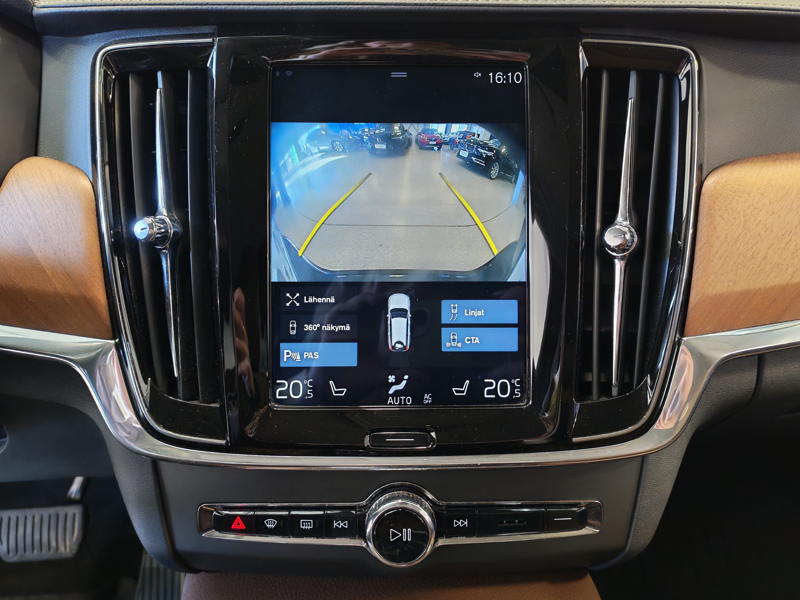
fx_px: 716
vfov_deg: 45.4
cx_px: 400
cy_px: 300
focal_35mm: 31
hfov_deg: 58.4
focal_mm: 6.12
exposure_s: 1/50
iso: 1600
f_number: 1.9
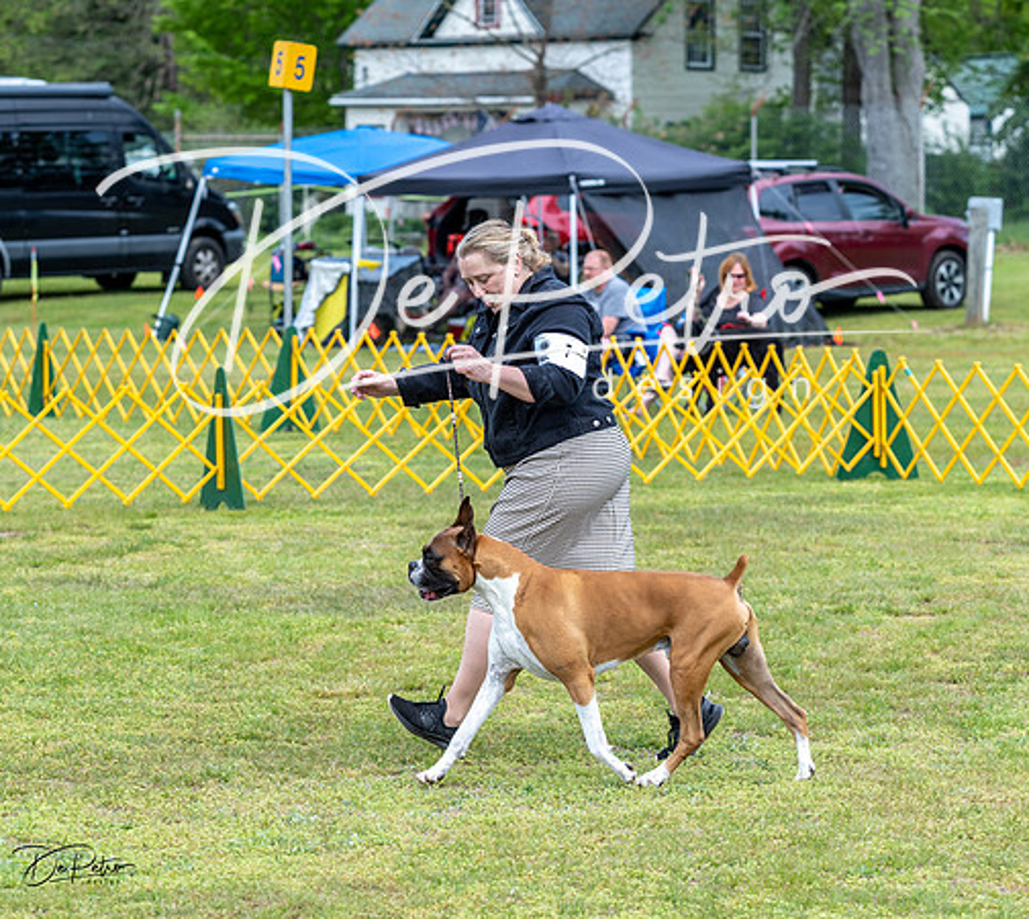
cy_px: 384
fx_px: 4291
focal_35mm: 135
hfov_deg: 13.7
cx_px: 471
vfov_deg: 12.2
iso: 400
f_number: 4.5
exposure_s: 1/1000
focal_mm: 95
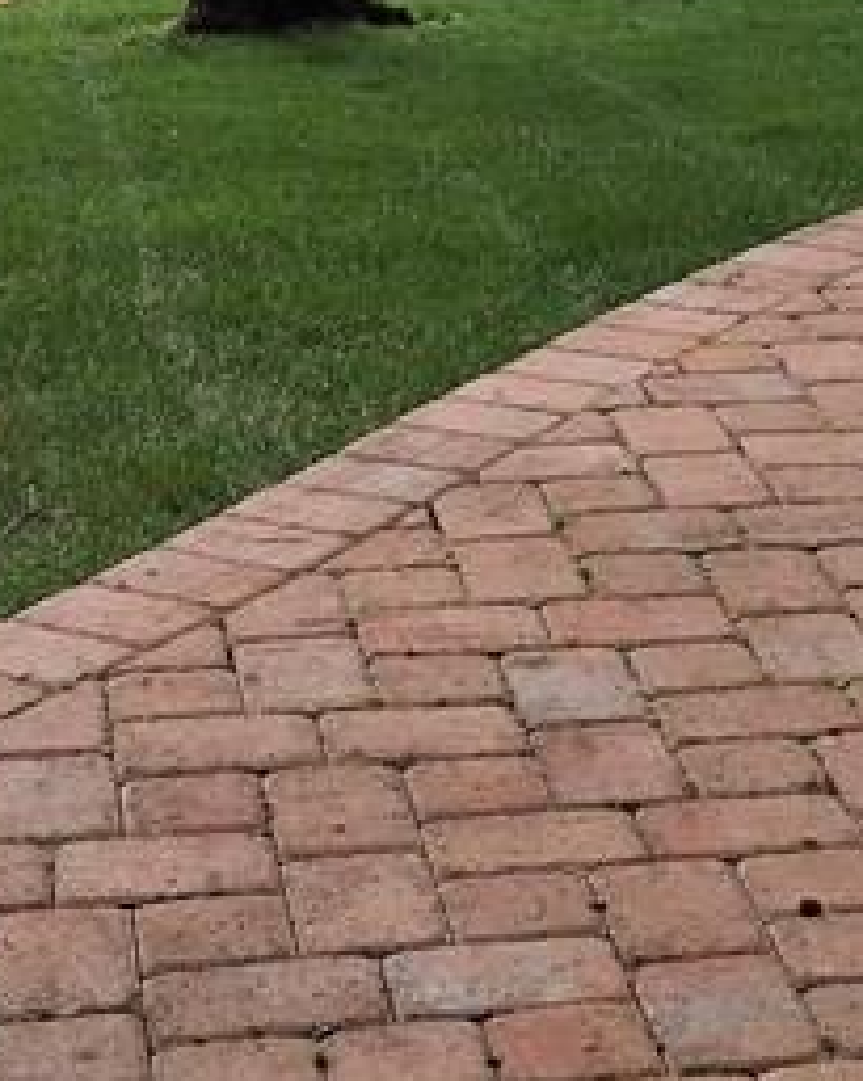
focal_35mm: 113
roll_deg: -0.6
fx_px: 3614
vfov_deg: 16.7
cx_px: 615
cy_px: 13
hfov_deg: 13.6
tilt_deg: -9.9
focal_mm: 4.15
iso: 25
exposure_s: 1/418
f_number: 2.2
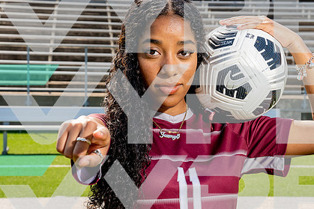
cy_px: 104
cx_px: 172
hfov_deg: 21.0
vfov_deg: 14.1
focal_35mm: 97
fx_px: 846
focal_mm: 70
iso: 320
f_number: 11
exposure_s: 1/250
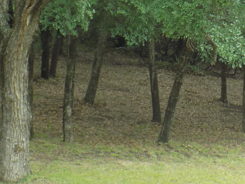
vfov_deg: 10.6
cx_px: 235
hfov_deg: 14.1
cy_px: -5
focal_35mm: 138
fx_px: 977
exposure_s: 1/60
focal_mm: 9.3
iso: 80
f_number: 3.9
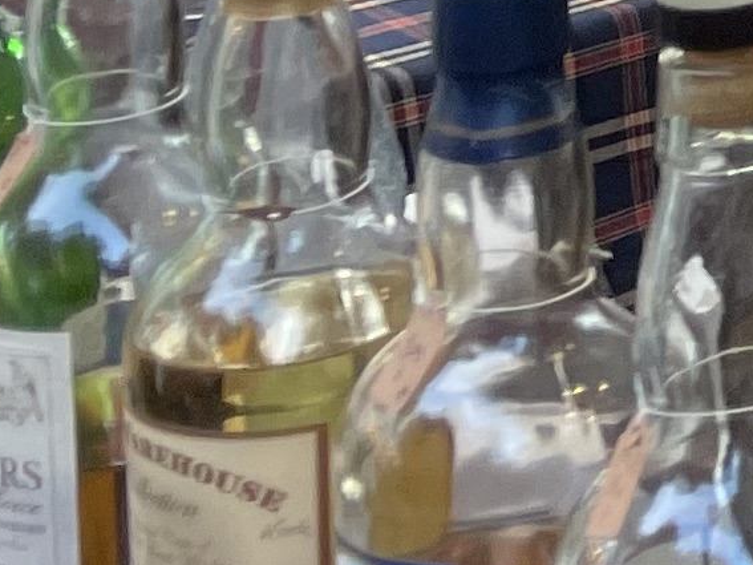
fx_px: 4023
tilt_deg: -6.3
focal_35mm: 185
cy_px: -879
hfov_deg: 8.9
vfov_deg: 7.4
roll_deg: -0.1
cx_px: 2190
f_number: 1.6
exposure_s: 1/100
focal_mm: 4.2
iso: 80
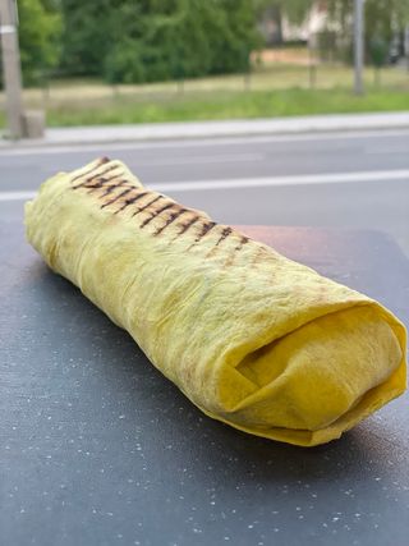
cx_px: 204
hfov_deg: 28.0
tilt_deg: -15.4
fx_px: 820
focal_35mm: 52
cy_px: 273
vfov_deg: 36.8
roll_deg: +1.8
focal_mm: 6
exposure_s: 1/110
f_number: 2
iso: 250
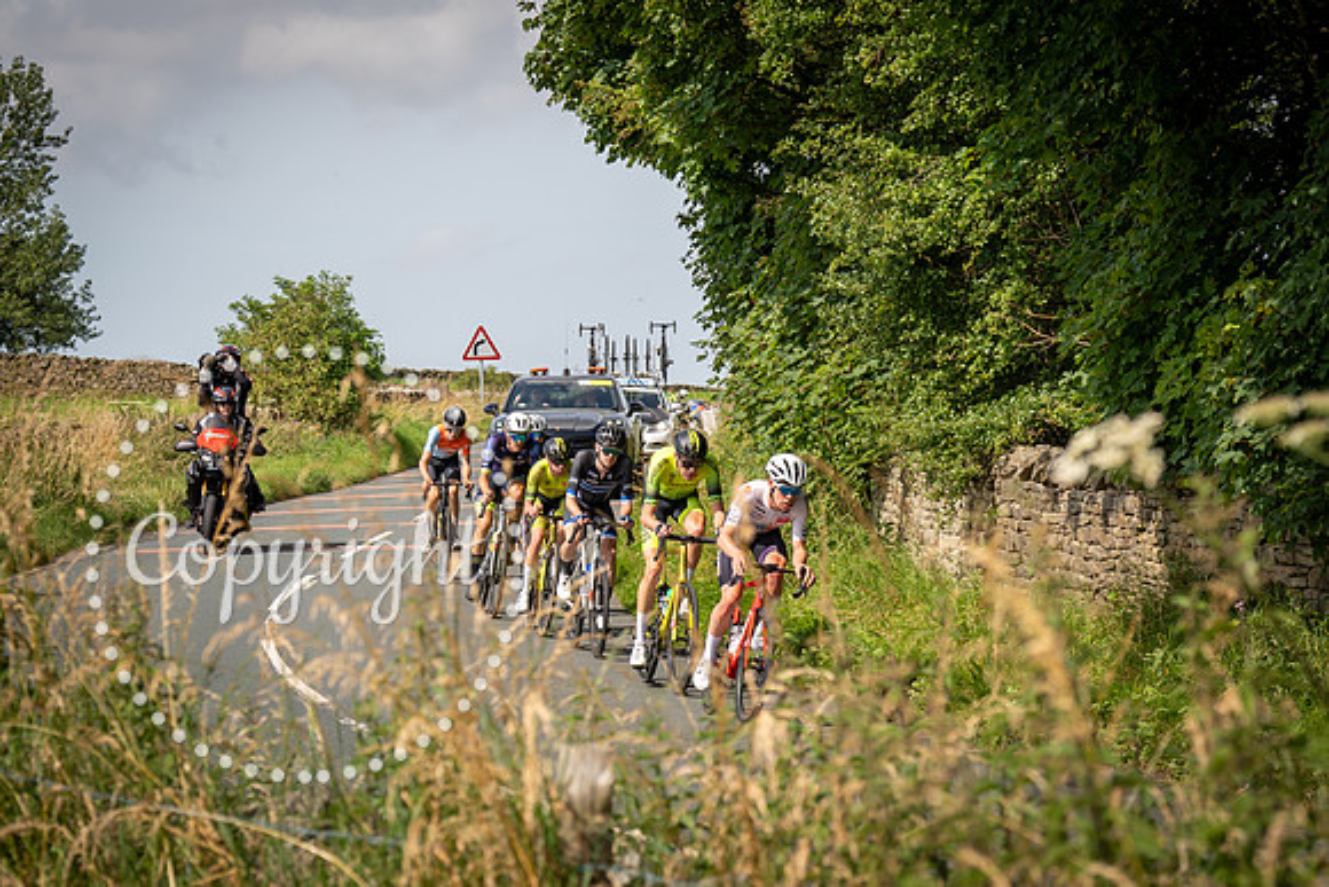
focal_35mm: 120
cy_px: 250
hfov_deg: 17.1
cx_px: 646
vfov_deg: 11.4
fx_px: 4414
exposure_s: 1/800
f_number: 5.6
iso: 100
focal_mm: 70
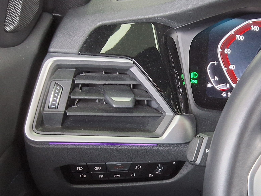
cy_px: 180
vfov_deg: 24.1
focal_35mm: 59
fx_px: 445
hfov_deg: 29.9
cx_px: 274
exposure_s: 1/40
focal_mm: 2.91
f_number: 1.9
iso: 125
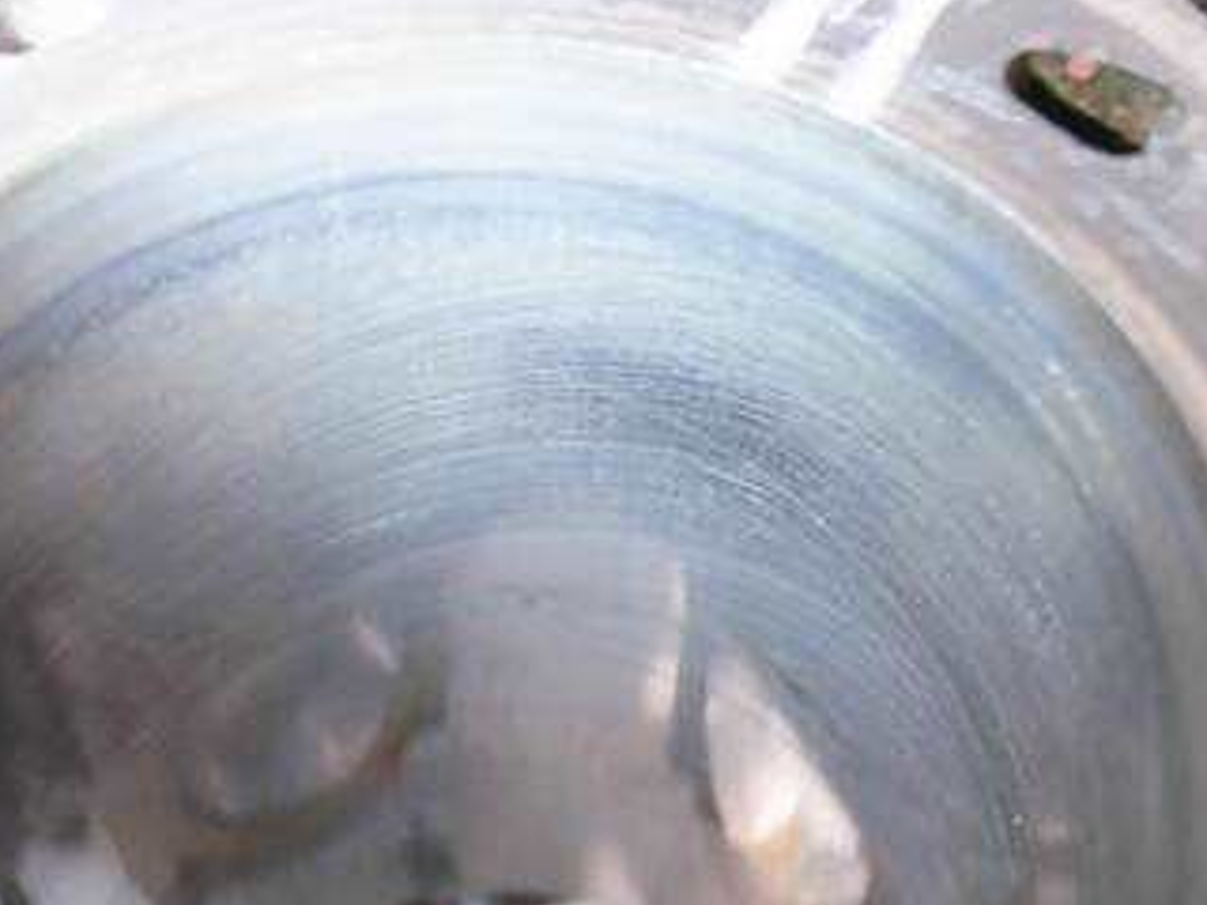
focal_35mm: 48
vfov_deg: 29.9
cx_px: 498
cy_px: 649
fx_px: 1674
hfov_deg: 39.5
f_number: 4
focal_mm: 16
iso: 1250
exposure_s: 1/60
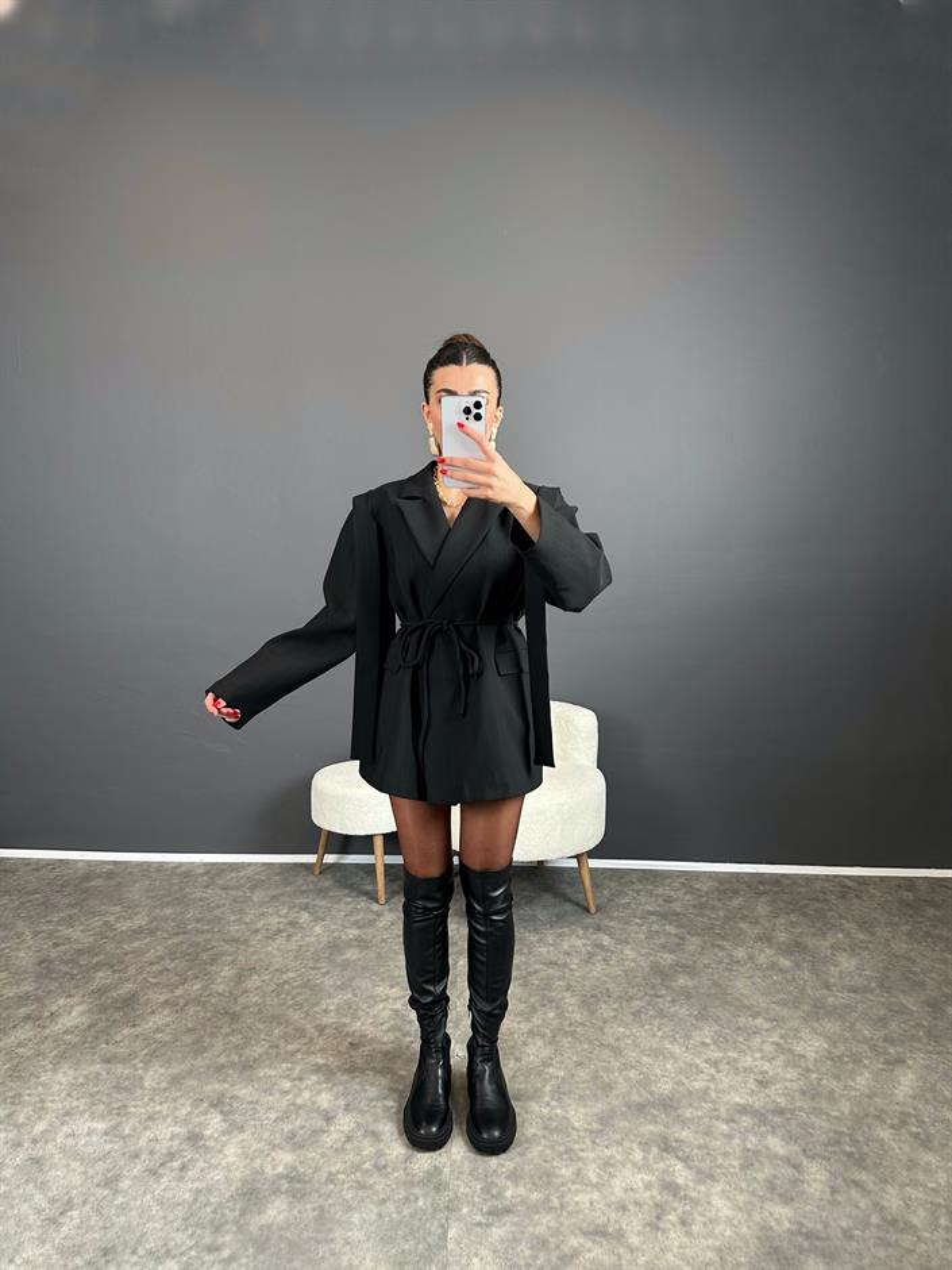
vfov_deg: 71.6
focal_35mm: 24
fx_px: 880
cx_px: 476
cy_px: 635
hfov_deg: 56.8
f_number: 1.78
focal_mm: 6.86
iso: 160
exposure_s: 1/121
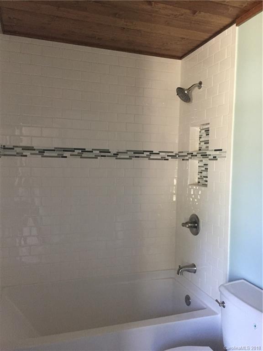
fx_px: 294
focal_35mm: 29
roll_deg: -0.2
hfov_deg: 48.2
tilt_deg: -4.0
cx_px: 132
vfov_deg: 61.7
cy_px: 176
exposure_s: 1/24
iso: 250
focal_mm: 4.15
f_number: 2.2
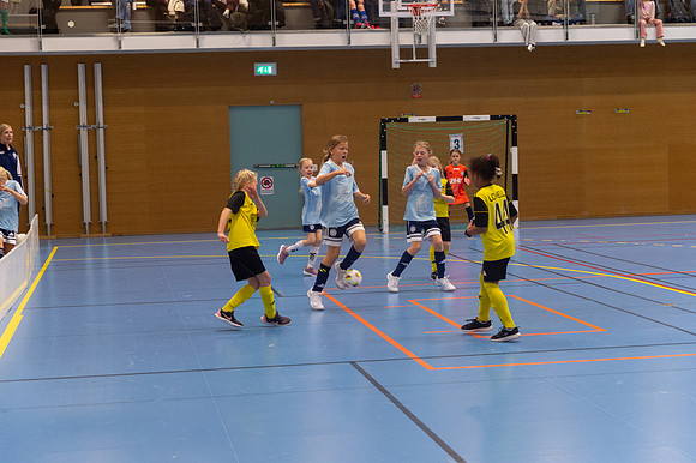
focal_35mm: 72
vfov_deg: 19.0
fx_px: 1386
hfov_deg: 28.2
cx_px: 348
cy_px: 232
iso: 4000
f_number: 3.5
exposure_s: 1/400
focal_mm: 70
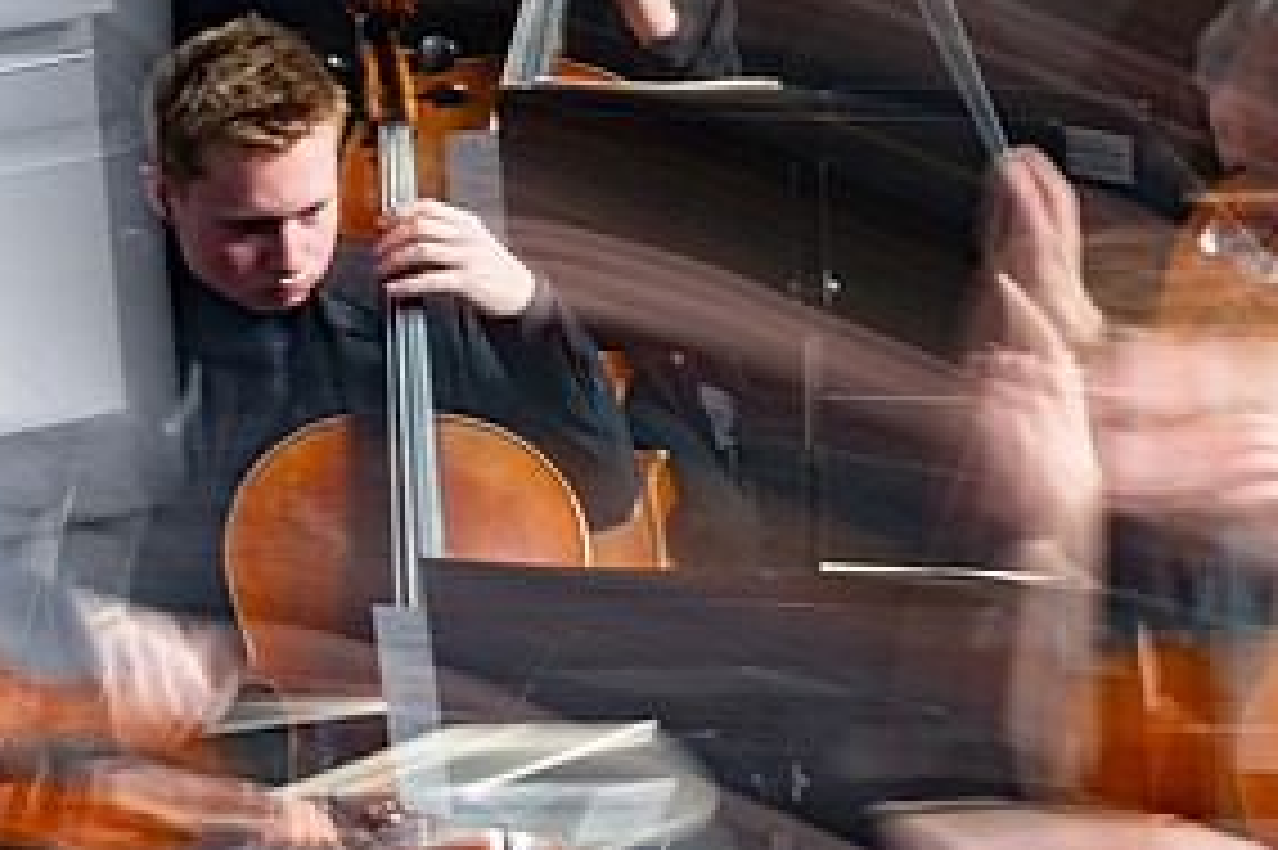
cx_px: 572
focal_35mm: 409
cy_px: 205
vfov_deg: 3.4
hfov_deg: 5.0
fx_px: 14511
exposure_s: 1
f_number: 13
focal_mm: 200
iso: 100
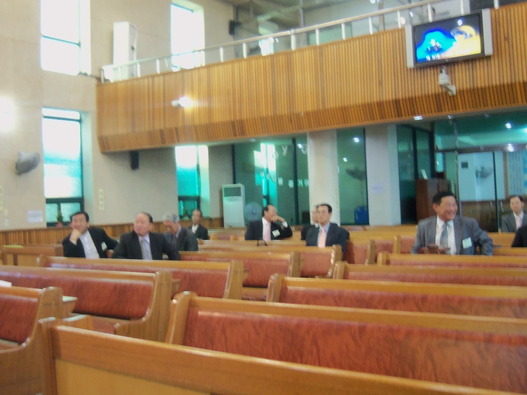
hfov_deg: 49.0
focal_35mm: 38
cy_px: 198
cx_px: 264
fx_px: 579
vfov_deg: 37.7
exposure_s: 1/10
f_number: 4.3
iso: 400
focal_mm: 6.8
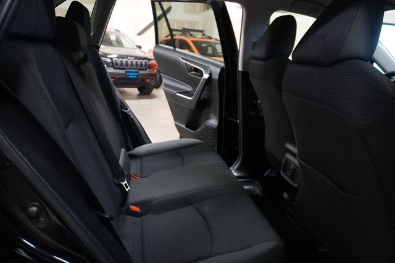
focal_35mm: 30
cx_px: 198
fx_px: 329
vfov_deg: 43.6
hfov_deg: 62.0
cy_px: 132
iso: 6400
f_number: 4
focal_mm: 20
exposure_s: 1/80
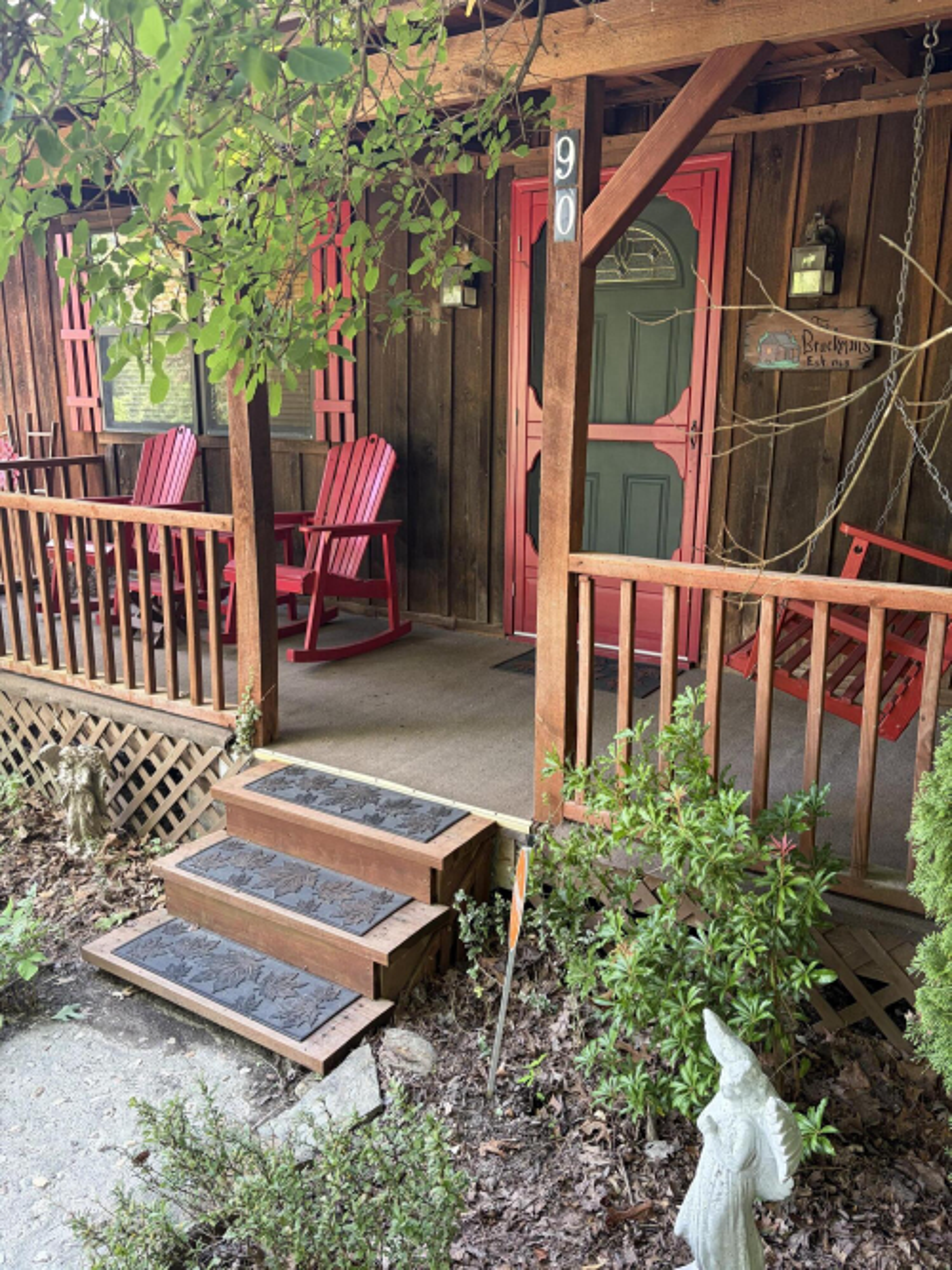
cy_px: 635
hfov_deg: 53.0
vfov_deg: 67.3
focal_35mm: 26
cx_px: 476
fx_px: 954
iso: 125
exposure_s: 1/122
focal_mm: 5.96
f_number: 1.6
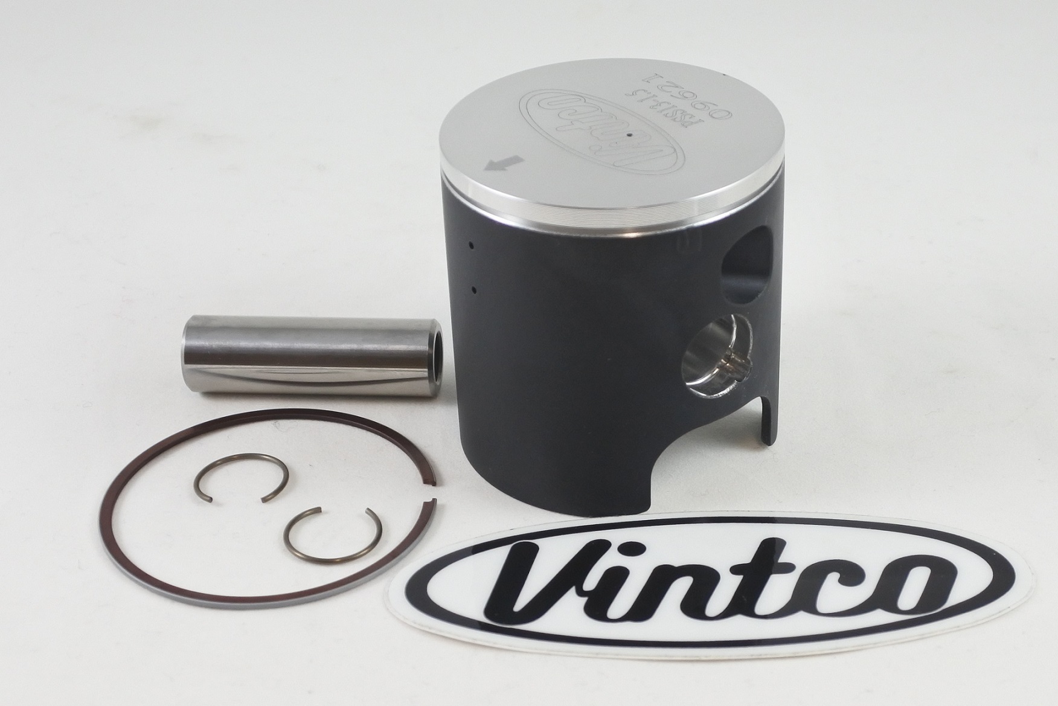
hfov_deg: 51.9
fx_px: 1088
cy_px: 353
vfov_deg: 36.0
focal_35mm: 37
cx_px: 529
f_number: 4
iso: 400
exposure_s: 1/125
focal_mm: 14
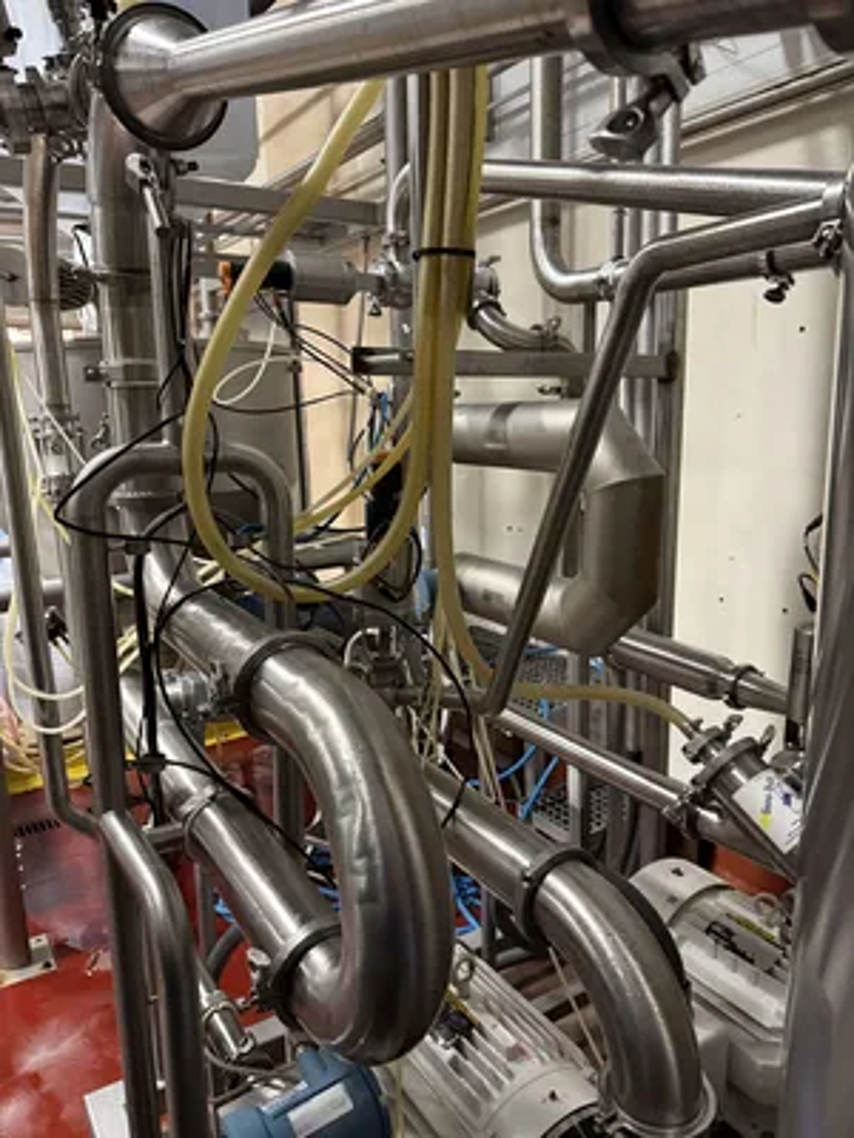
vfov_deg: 71.6
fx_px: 789
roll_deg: +1.8
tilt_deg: -10.5
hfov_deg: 56.8
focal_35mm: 24
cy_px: 569
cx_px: 427
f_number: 1.78
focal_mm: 6.76
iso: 1000
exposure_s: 1/40
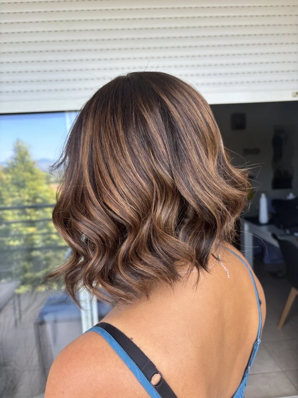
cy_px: 199
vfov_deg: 67.3
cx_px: 149
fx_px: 298
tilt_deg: -5.9
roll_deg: +3.1
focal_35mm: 26
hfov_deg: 53.1
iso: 40
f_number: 1.6
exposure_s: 1/256
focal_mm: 5.96
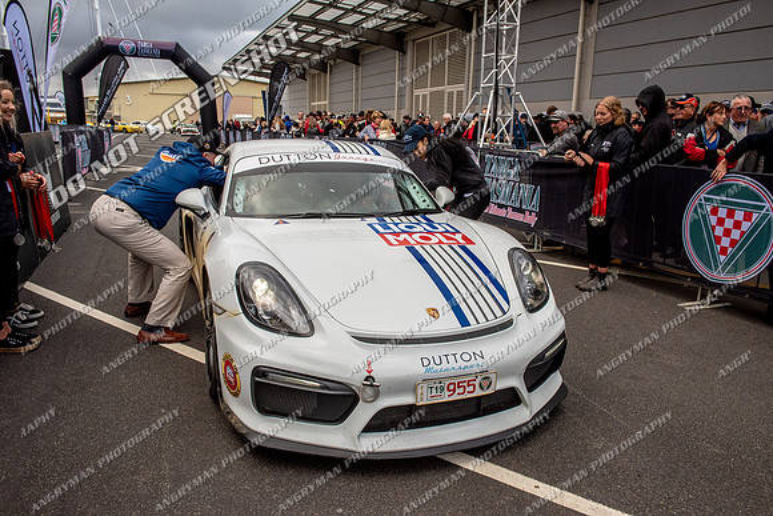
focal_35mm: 27
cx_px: 386
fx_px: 580
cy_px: 258
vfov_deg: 48.0
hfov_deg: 67.4
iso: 800
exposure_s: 1/1000
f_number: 10
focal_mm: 27
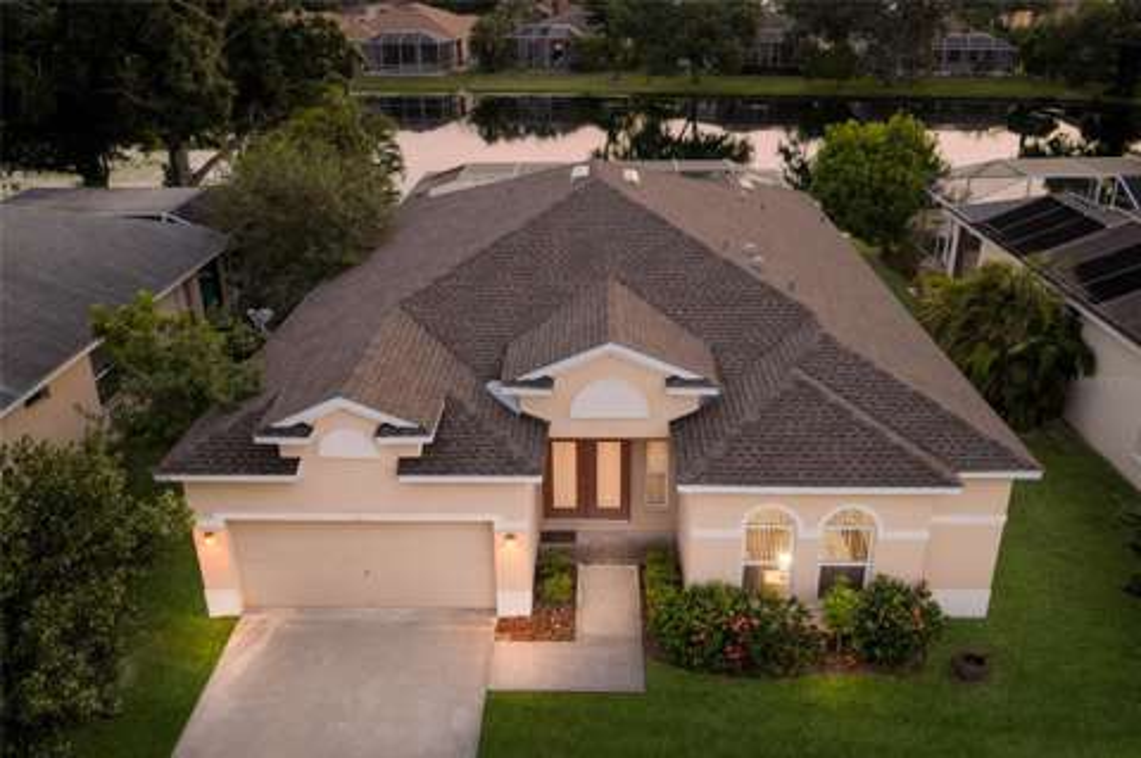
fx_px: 887
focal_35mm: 28
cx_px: 570
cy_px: 379
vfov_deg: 46.3
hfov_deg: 65.5
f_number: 2.8
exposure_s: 1/15
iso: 640
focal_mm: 14.45
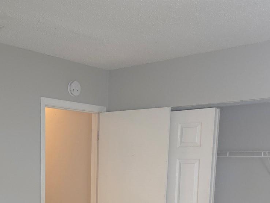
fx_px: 390
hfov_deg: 37.5
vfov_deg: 26.9
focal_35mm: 50
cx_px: 76
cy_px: 220
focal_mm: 5.4
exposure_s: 1/60
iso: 320
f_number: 1.8
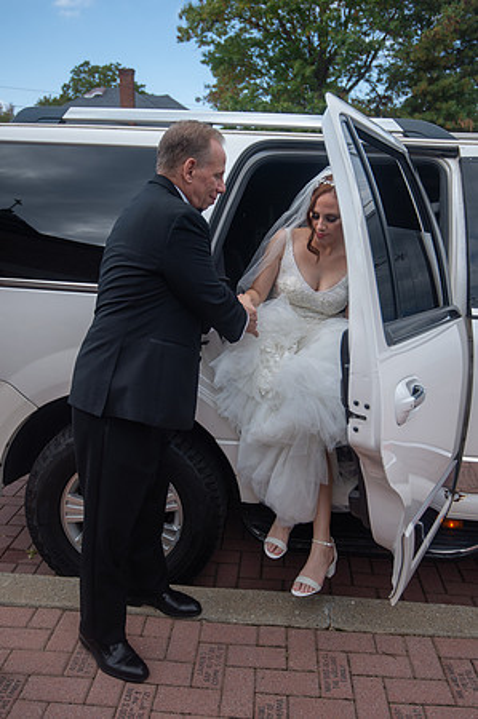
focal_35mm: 30
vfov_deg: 62.0
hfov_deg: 43.5
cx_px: 239
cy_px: 360
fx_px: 599
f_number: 4
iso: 400
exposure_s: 1/1250
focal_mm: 30
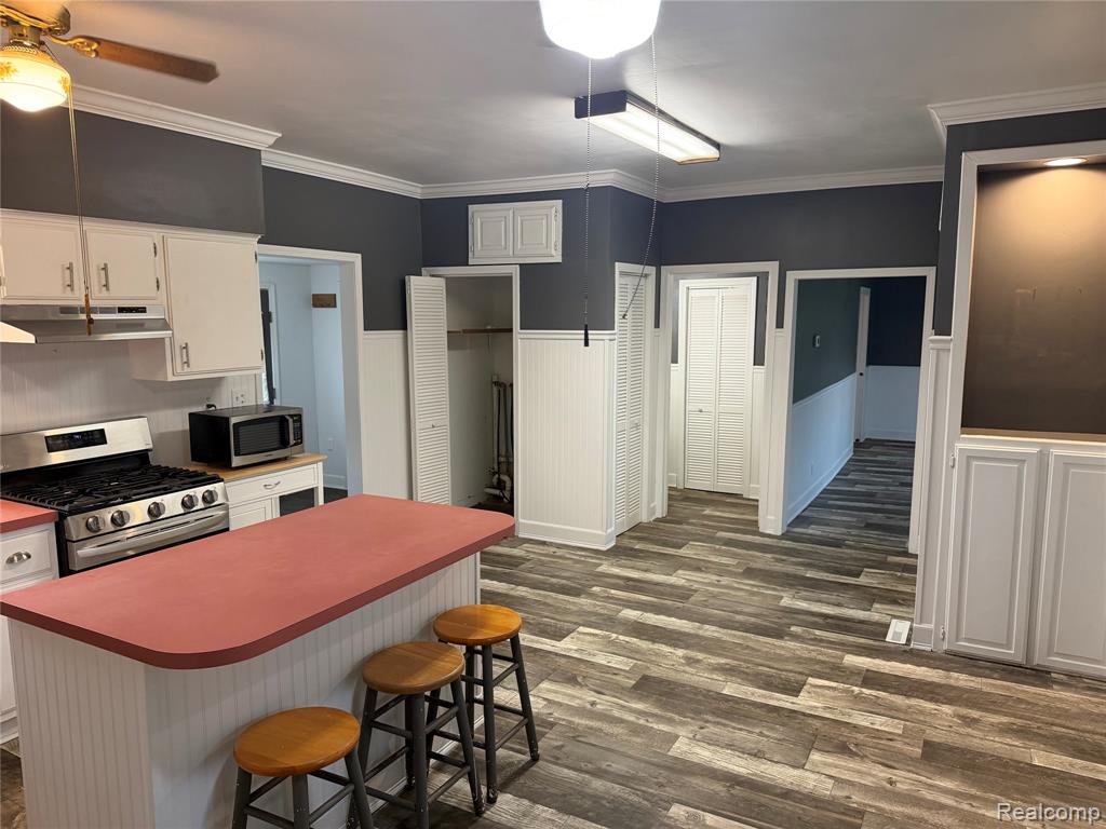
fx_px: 767
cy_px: 414
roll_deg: +0.1
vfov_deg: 56.8
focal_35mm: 24
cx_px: 553
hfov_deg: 71.6
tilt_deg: -8.0
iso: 250
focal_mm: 6.76
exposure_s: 1/60
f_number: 1.78
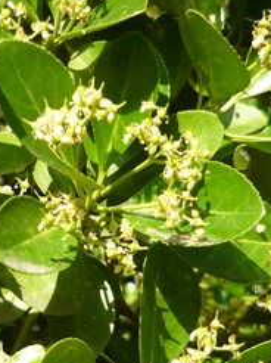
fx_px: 1150
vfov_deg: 17.9
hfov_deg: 13.3
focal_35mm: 110
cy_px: 210
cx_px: 35
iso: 100
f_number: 2.9
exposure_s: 1/500
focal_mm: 6
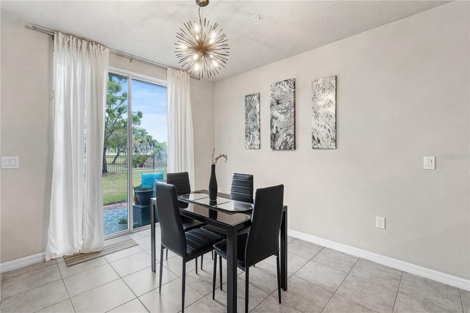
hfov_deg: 100.4
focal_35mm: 15
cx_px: 235
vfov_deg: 77.3
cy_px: 156
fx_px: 196
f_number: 9
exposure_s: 1/2
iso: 100
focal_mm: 10
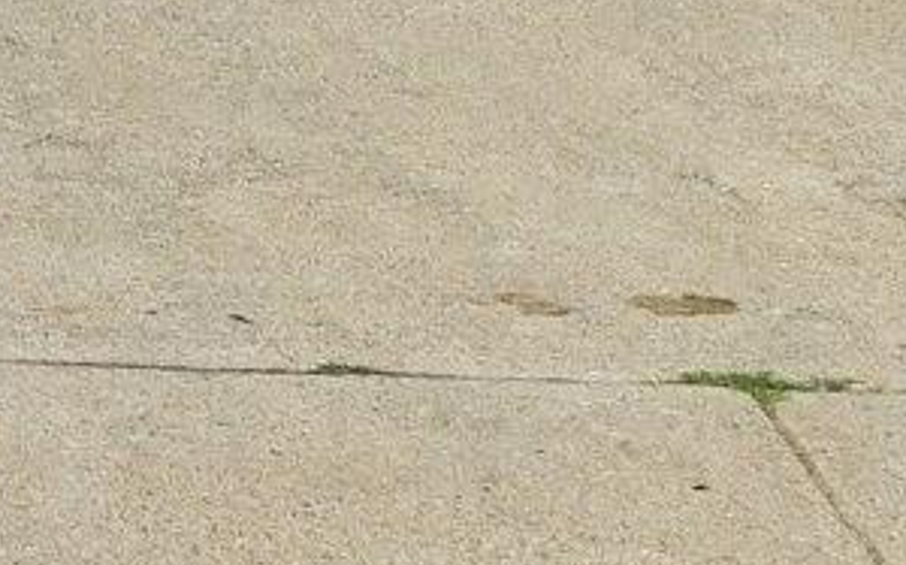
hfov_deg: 8.7
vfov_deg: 5.8
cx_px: -1582
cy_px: -1147
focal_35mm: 209
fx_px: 5157
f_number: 8
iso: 400
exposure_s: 1/1600
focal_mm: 30
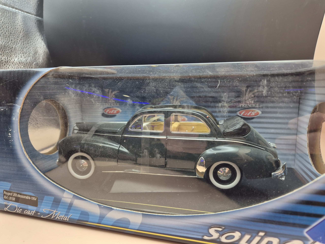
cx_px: 162
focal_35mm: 23
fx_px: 216
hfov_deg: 73.9
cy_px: 122
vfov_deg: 58.9
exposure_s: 1/96
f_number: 1.8
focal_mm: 5.4
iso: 125
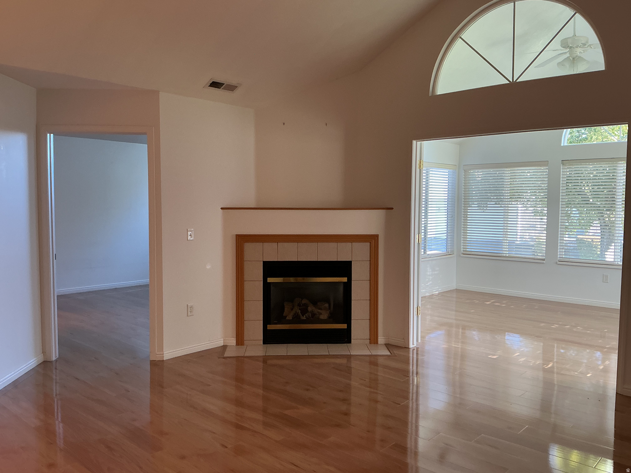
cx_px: 316
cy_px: 236
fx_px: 529
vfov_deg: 48.2
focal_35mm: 29
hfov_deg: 61.7
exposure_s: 1/60
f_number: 1.8
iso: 100
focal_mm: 3
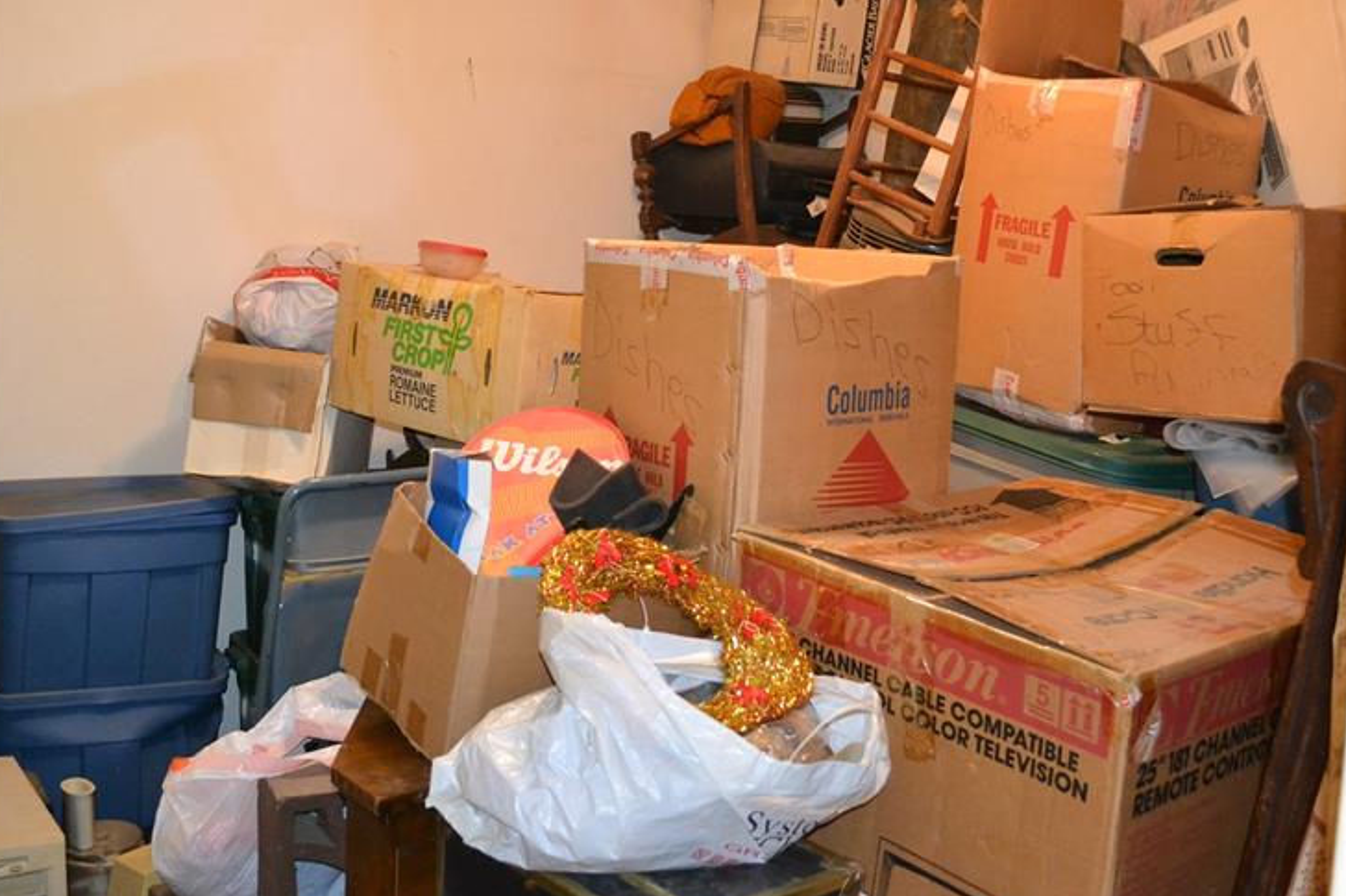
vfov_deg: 34.8
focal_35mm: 38
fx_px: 1420
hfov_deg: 50.6
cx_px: 595
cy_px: 333
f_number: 3.5
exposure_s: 1/60
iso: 2800
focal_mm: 18
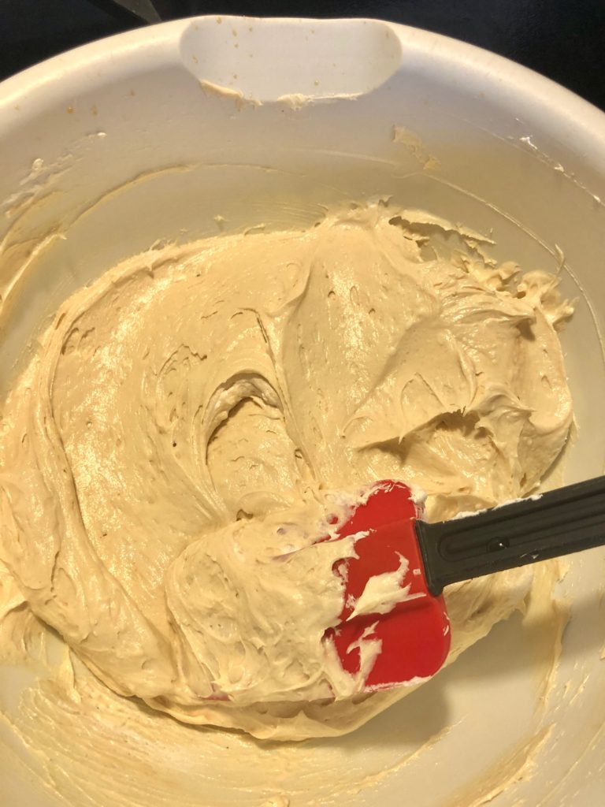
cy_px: 404
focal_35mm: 28
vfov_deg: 63.4
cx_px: 302
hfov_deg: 49.7
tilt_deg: -66.8
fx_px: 652
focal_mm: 3.99
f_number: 1.8
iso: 32
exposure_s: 1/30
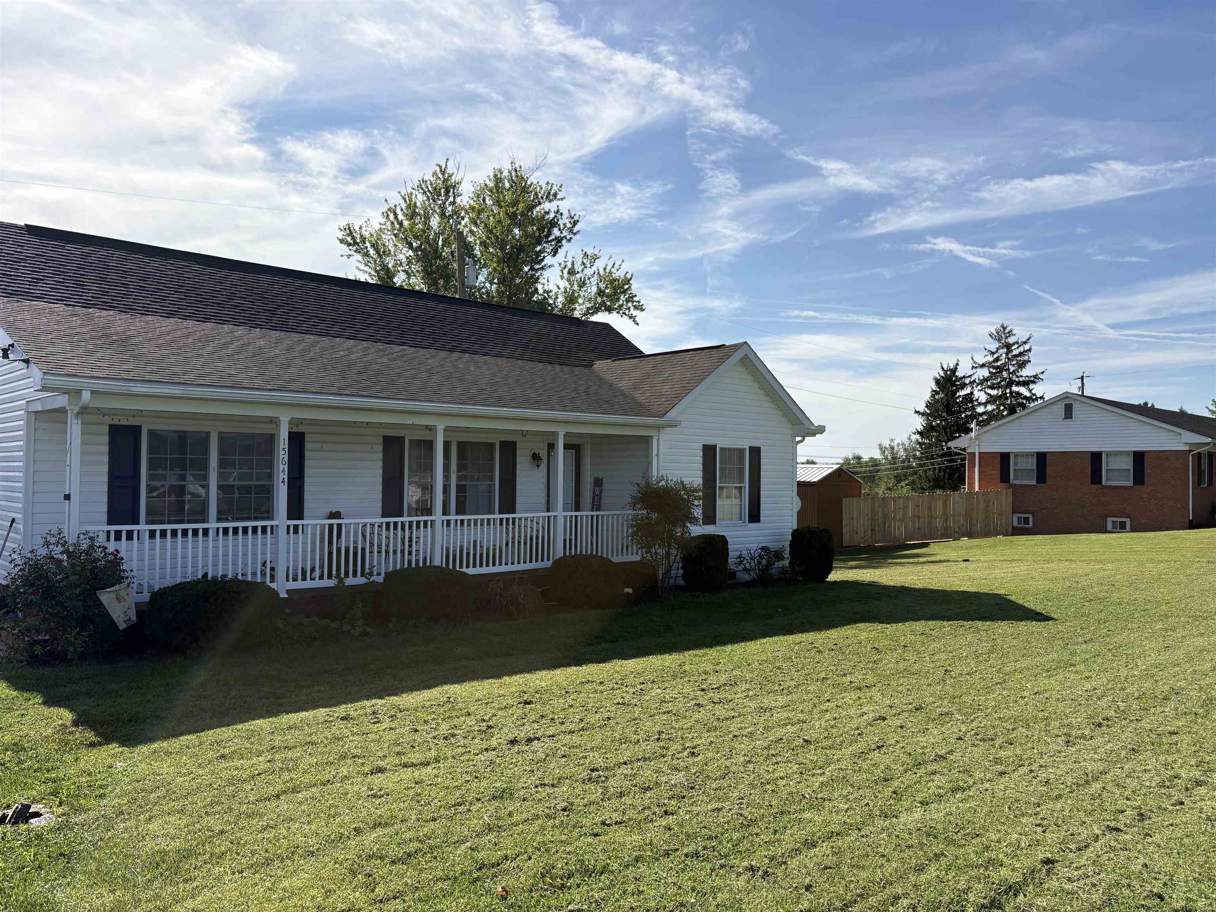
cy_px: 456
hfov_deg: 67.3
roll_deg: -0.7
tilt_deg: +0.9
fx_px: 913
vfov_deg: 53.1
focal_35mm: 26
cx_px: 608
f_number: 1.6
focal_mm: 5.96
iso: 50
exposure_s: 1/4329
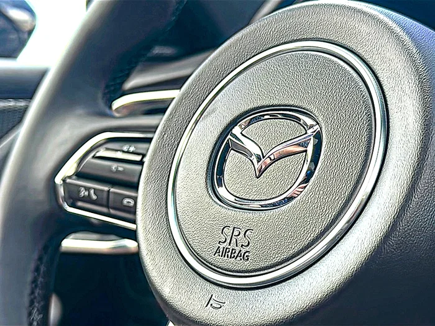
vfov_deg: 31.5
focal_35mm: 46
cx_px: 218
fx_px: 578
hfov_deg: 41.2
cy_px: 163
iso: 80
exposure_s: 1/334
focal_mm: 6.86
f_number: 1.78
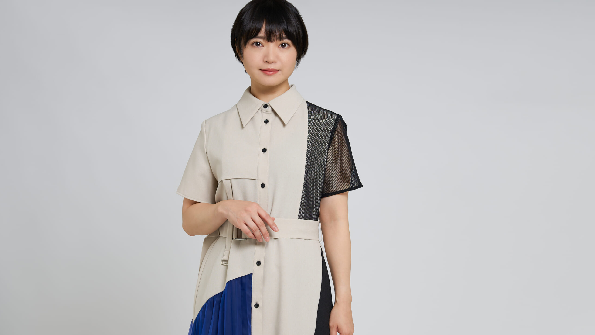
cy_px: 142
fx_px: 1657
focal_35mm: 105
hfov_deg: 20.4
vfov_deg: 11.5
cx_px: 297
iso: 80
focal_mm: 100
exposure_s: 1/160
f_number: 5.6
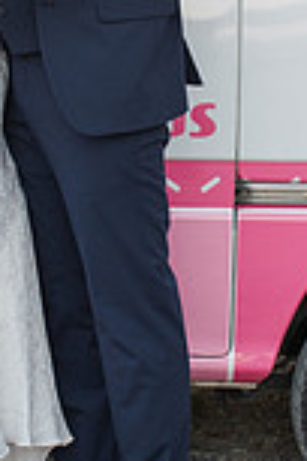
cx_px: 99
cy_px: 109
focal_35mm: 169
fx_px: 2162
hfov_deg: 8.1
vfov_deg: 12.1
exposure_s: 1/320
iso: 1000
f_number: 3.2
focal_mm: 35
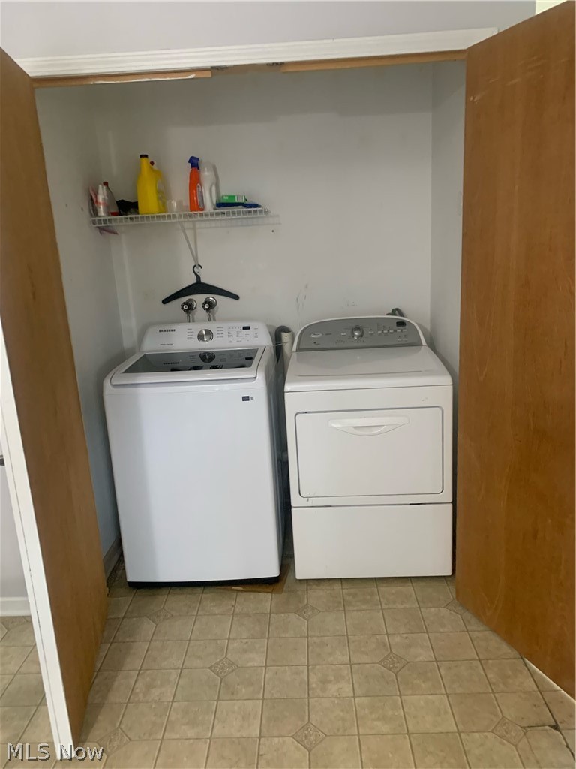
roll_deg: +3.8
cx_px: 288
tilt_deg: -14.3
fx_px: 577
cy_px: 384
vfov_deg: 67.3
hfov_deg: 53.1
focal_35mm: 26
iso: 400
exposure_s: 1/40
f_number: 1.8
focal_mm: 4.25
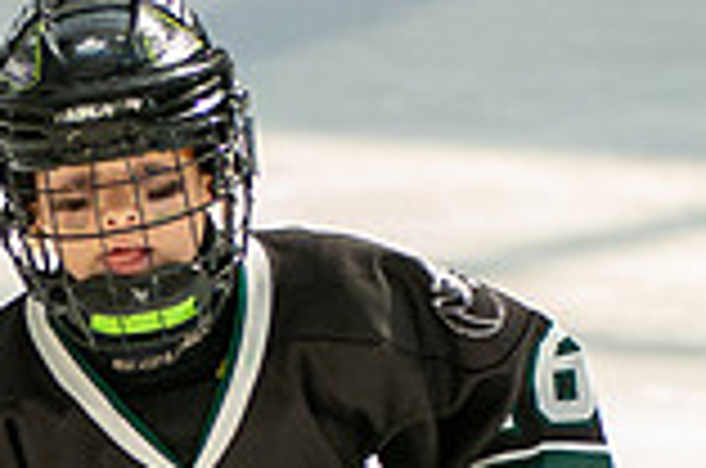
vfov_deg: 2.2
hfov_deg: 3.4
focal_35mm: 613
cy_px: 680
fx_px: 11997
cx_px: 174
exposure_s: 1/2500
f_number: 3.5
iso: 1600
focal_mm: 120
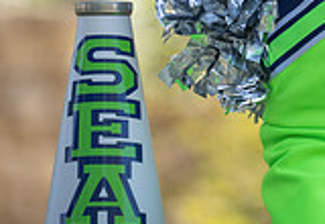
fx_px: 6900
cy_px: -129
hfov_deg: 2.7
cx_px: 388
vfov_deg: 1.9
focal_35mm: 757
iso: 100
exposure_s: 1/400
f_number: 2.8
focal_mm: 197
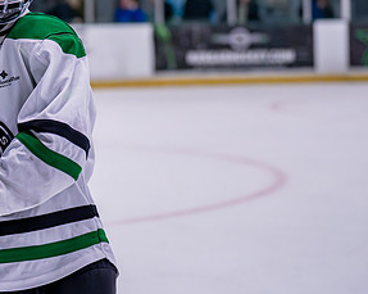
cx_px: 4
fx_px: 1763
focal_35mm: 162
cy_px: 47
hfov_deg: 11.8
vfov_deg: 9.5
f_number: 2.8
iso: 2500
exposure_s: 1/1250
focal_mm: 70
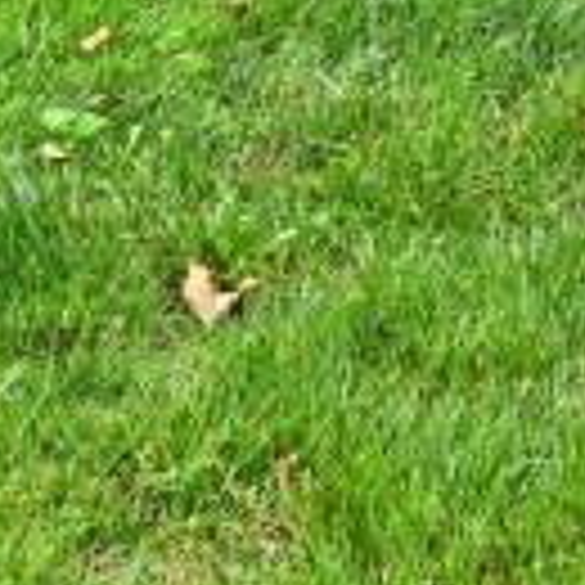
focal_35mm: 137
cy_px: -1148
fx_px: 2619
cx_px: 1094
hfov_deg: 11.7
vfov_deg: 9.8
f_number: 6.3
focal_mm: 14
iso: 100
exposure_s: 1/250
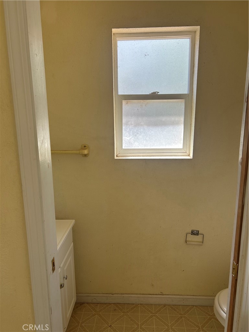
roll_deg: +0.5
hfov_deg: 53.1
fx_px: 249
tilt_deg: -12.8
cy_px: 166
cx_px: 124
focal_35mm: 26
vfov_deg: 67.3
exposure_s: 1/154
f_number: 1.5
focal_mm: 5.7
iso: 50
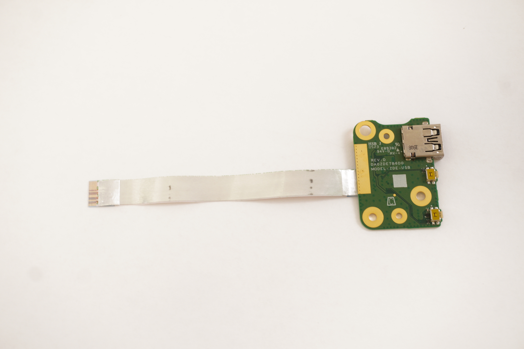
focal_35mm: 48
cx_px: 262
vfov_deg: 28.0
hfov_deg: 41.1
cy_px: 174
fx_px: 698
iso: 320
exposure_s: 1/13
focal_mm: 32
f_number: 5.6
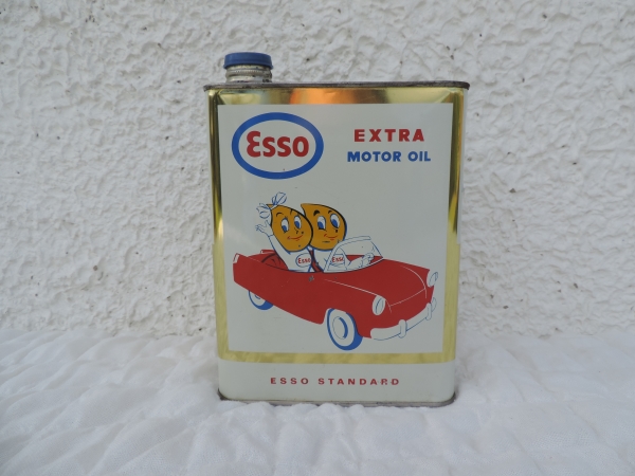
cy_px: 238
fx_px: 440
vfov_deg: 56.8
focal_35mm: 24
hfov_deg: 71.6
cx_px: 318
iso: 80
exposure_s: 1/640
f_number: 3
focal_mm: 4.3
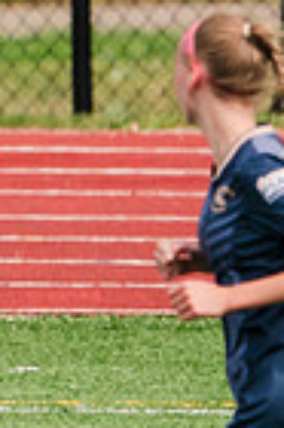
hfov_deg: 0.4
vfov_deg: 0.7
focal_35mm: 3060
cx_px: -403
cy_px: 163
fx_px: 36297
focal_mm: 576
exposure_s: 1/1600
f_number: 6.3
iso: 640
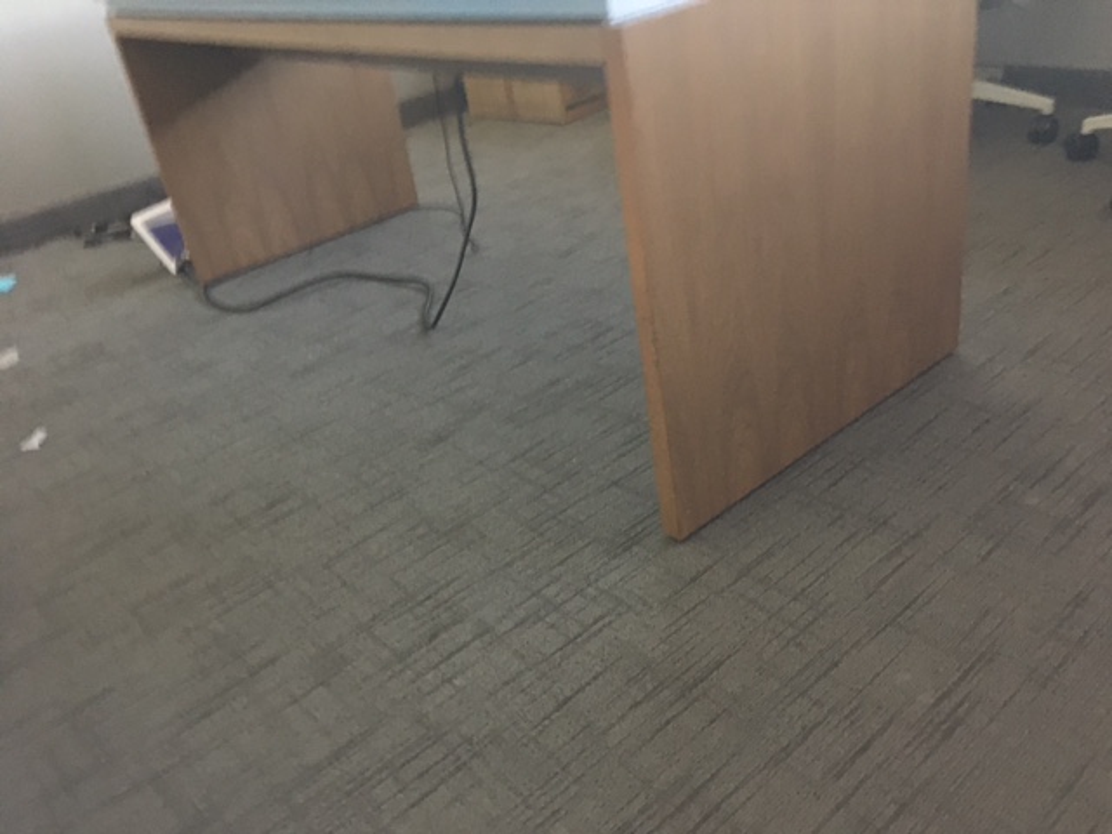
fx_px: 932
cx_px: 556
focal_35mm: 29
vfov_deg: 48.2
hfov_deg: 61.7
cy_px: 417
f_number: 2.2
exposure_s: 1/15
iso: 250
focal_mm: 4.15
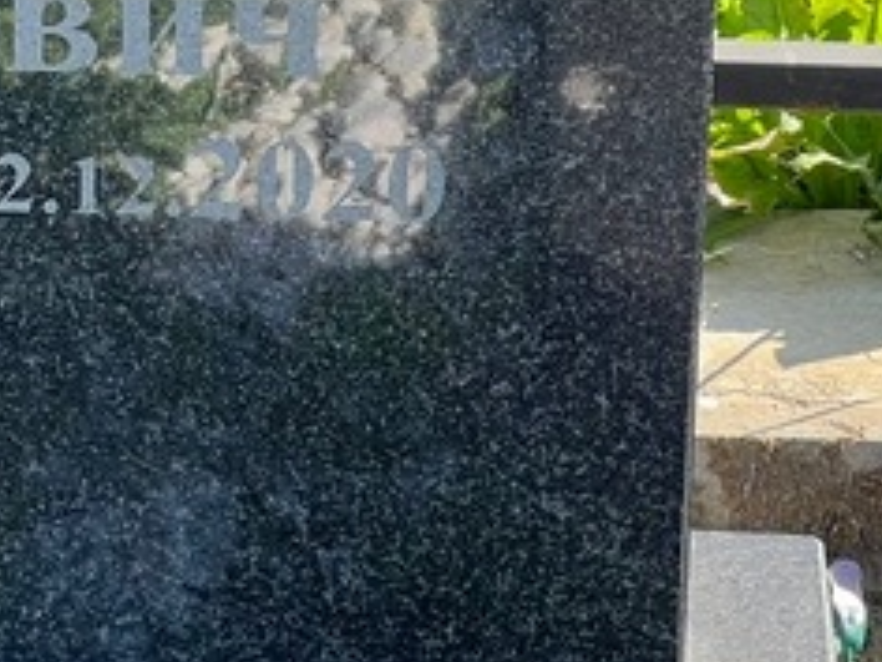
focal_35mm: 261
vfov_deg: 5.7
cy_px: -224
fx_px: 6650
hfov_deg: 7.5
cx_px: -71
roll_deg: +0.2
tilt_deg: -24.6
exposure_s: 1/104
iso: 32
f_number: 2.8
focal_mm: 9
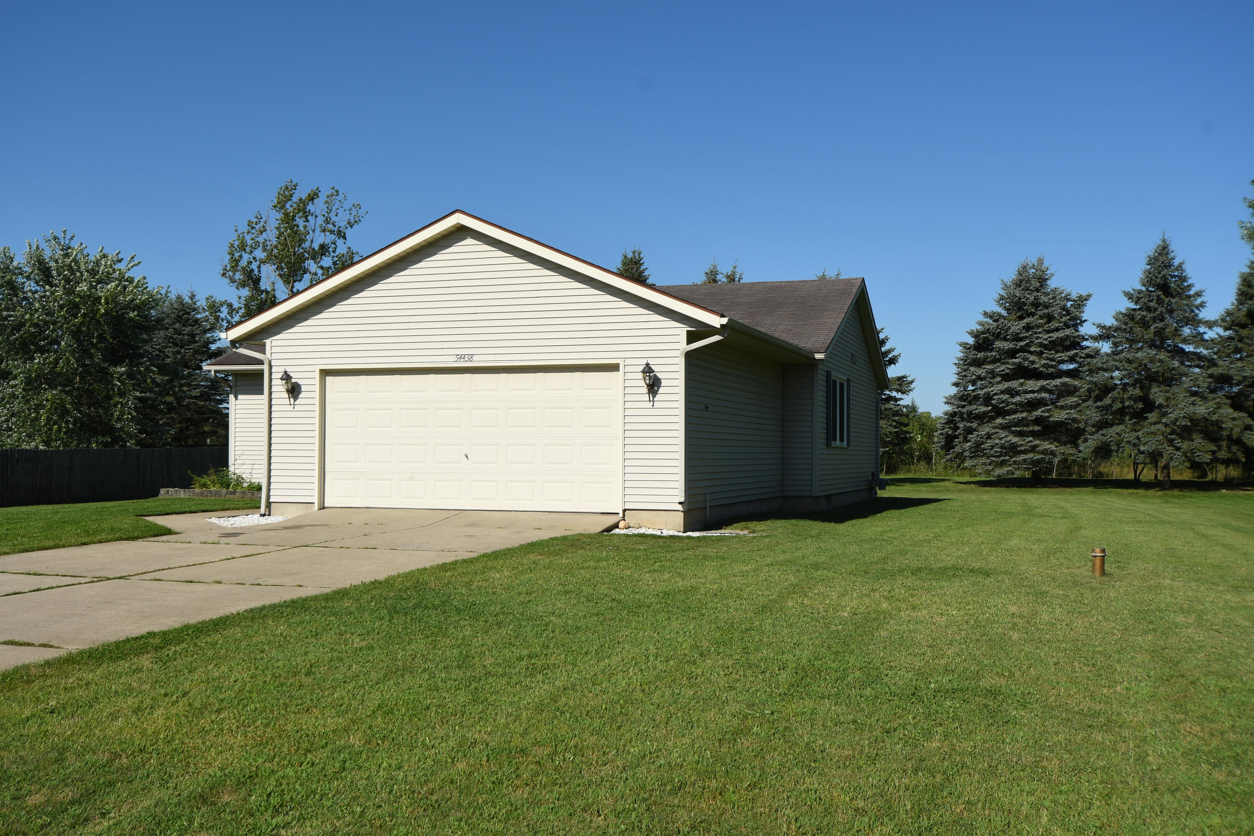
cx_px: 627
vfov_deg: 36.9
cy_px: 418
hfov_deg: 53.1
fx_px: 1254
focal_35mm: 36
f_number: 8
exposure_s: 1/320
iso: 100
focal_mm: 24
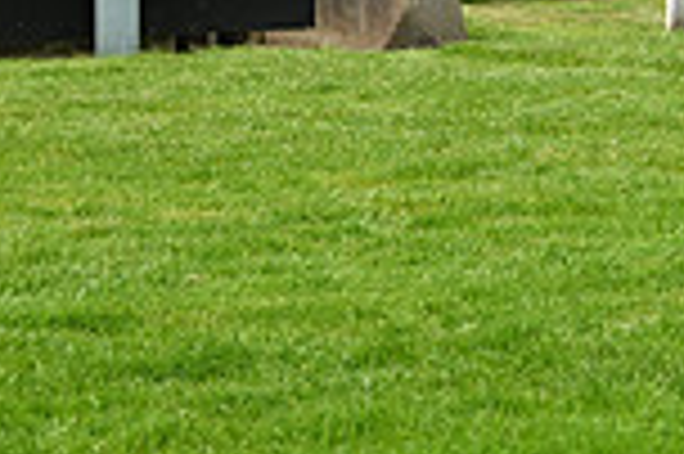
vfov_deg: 4.3
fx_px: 5941
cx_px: 1161
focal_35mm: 313
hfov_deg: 6.5
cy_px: -402
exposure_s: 1/2000
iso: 400
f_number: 5.6
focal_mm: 82
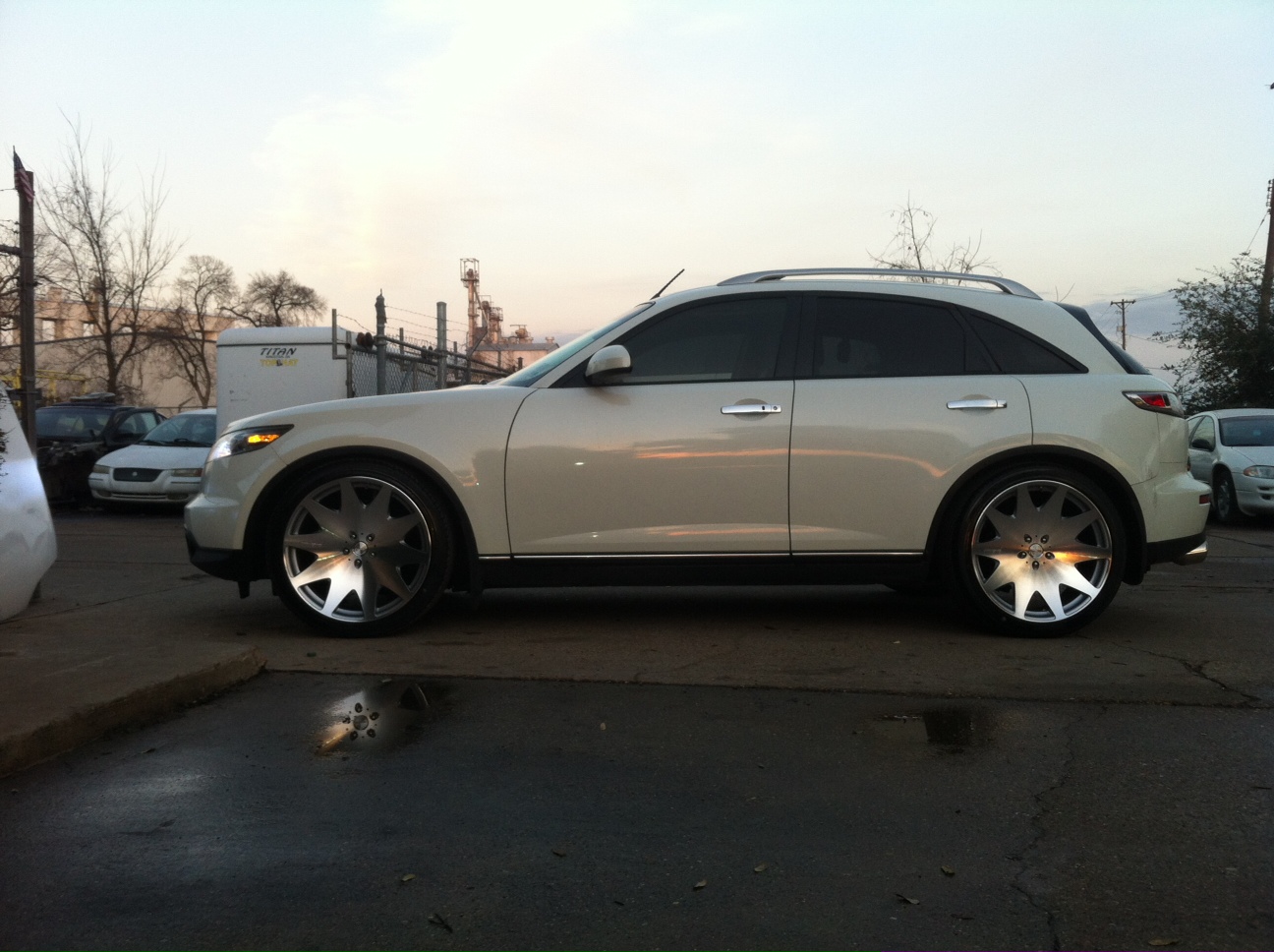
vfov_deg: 40.6
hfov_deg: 52.7
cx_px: 637
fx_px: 1286
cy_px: 476
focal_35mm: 35
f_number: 2.8
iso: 80
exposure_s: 1/60
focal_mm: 3.85
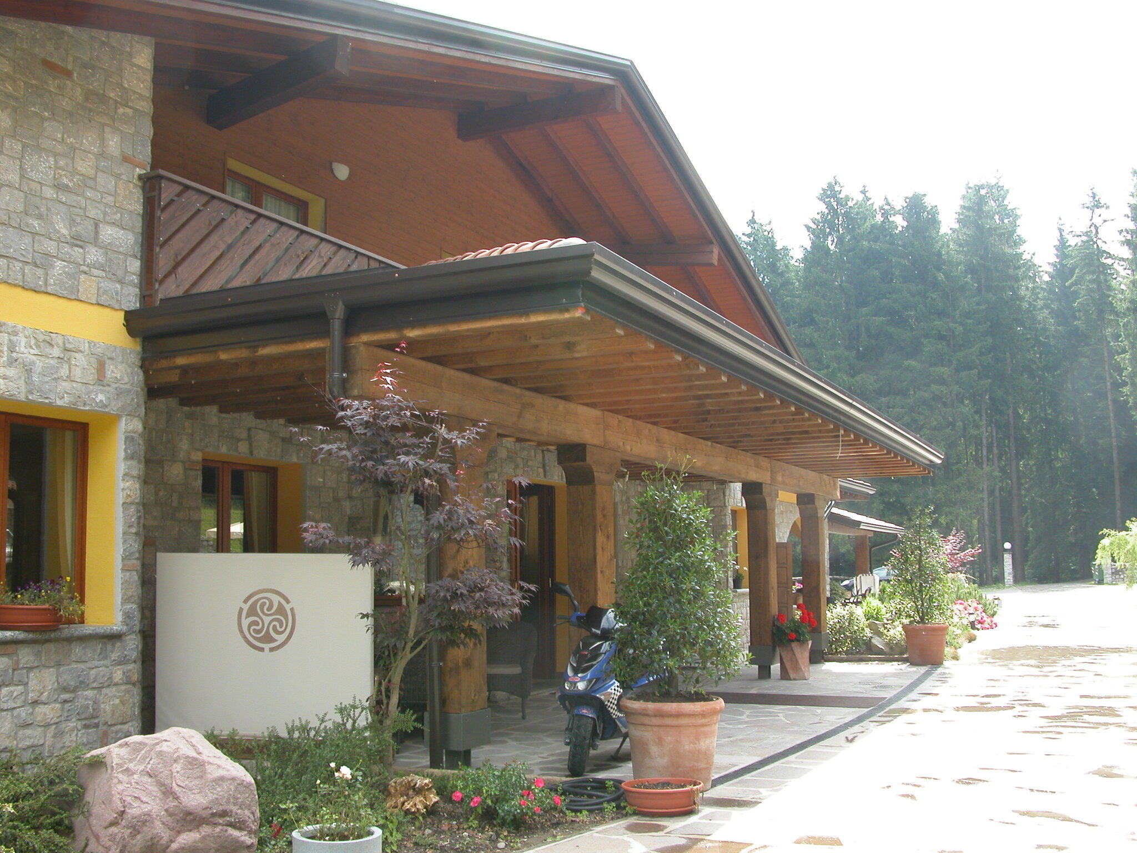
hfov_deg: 52.6
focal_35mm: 35
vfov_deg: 40.7
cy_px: 426
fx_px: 1150
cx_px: 568
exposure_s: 1/123
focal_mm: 8.9
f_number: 4
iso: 100
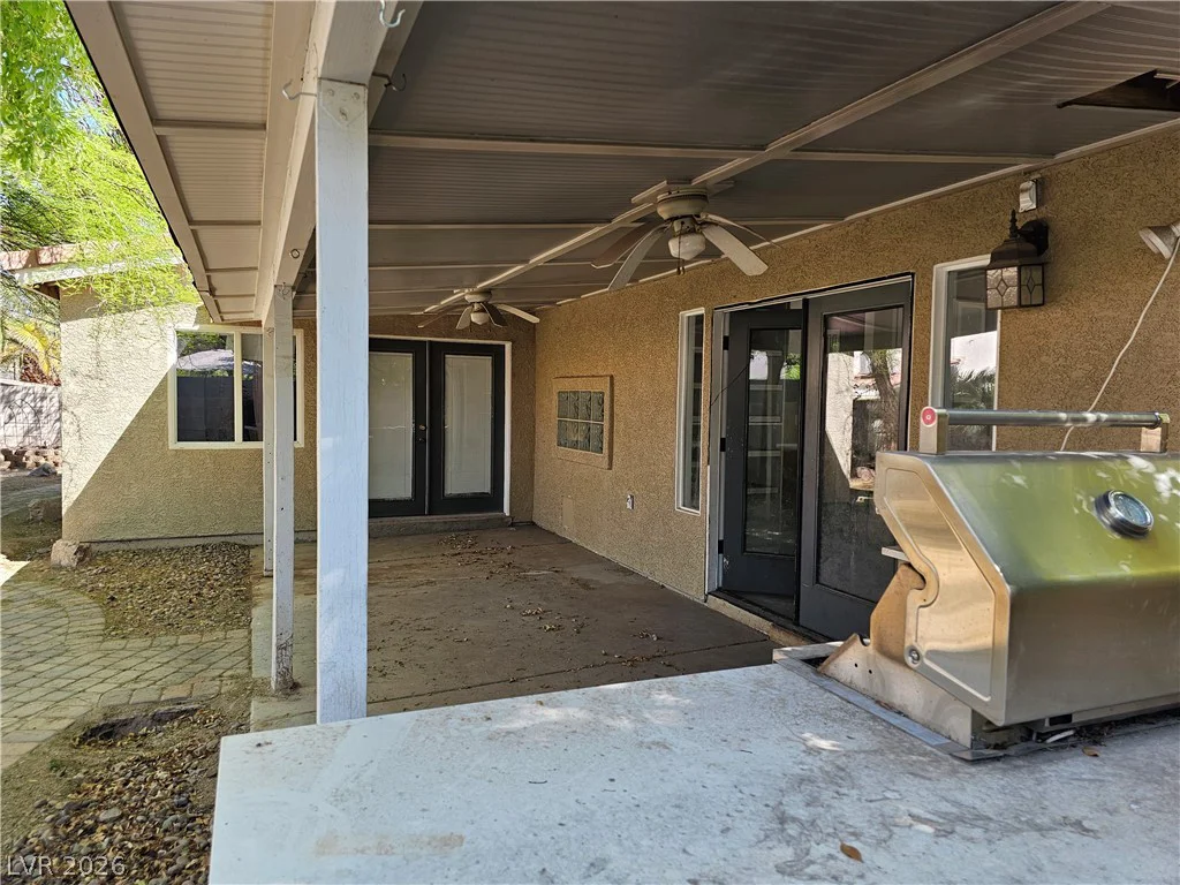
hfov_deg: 73.9
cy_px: 442
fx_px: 784
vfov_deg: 58.9
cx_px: 590
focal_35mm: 23
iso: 32
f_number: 1.7
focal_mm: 6.3
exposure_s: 1/180
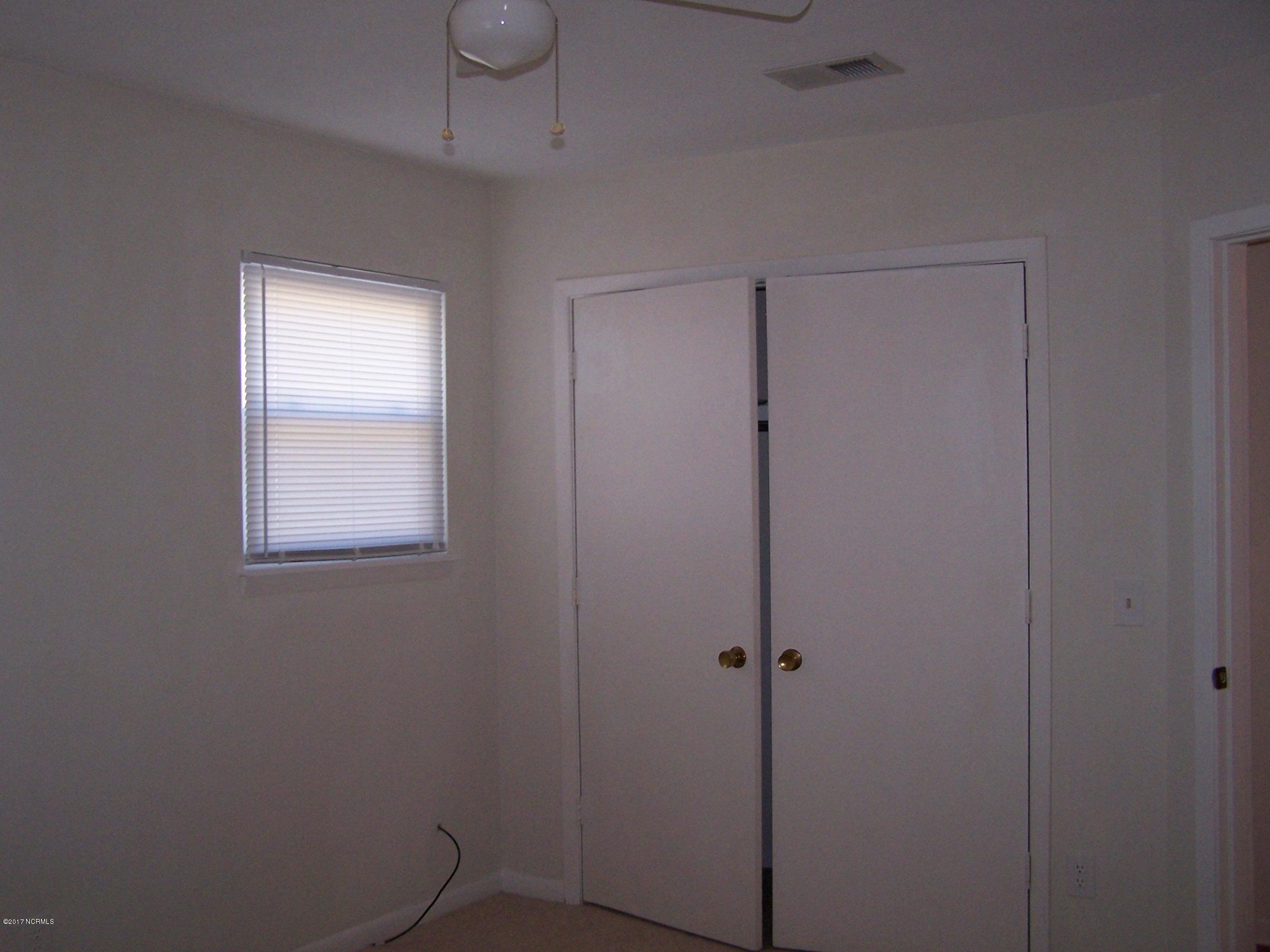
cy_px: 476
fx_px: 1394
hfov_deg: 49.0
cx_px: 635
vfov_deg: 37.7
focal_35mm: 38
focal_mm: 6.3
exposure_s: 1/60
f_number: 2.8
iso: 140
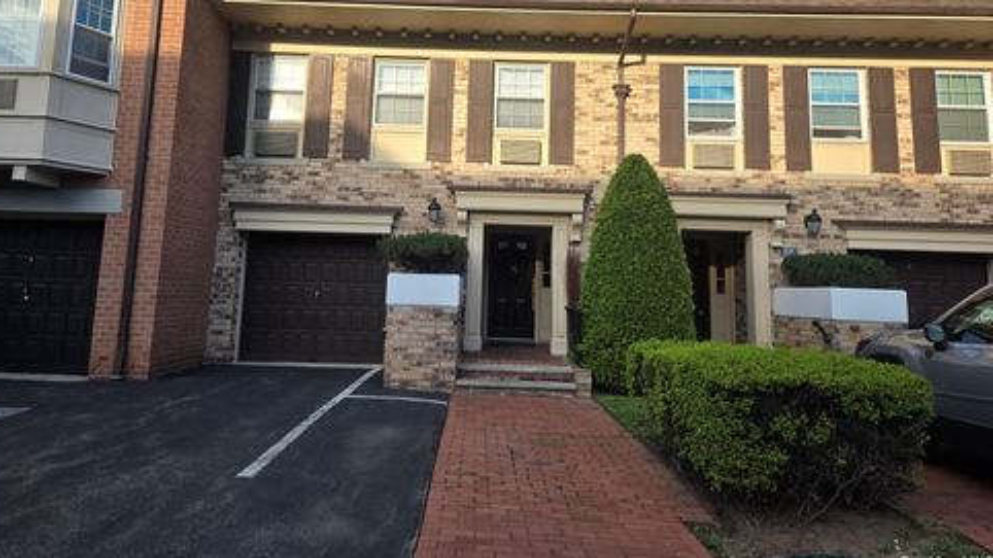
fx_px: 685
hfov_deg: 71.9
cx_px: 486
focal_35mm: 26
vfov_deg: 43.8
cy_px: 188
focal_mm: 5.4
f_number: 1.8
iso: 80
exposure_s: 1/1695
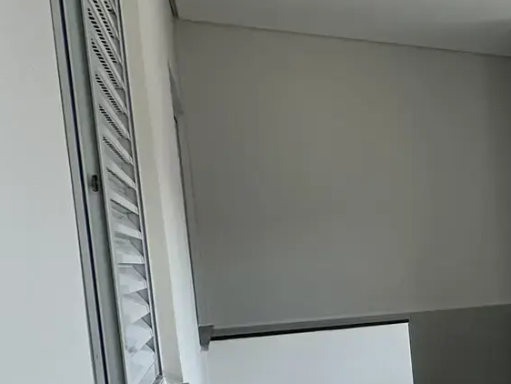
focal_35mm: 51
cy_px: 288
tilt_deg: -3.0
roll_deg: +2.8
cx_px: 870
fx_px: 753
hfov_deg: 23.6
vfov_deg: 28.2
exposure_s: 1/125
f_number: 2.2
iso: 40
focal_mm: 2.22
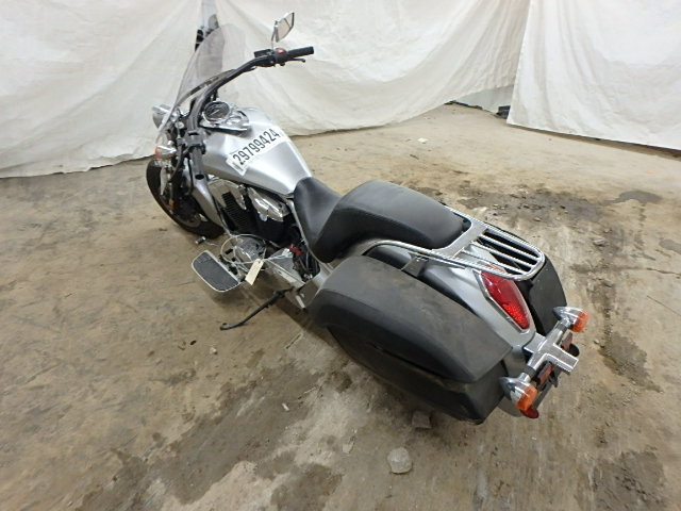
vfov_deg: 63.4
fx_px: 413
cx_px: 340
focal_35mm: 21
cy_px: 256
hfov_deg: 79.0
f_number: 3.5
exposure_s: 1/30
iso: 500
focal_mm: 3.7
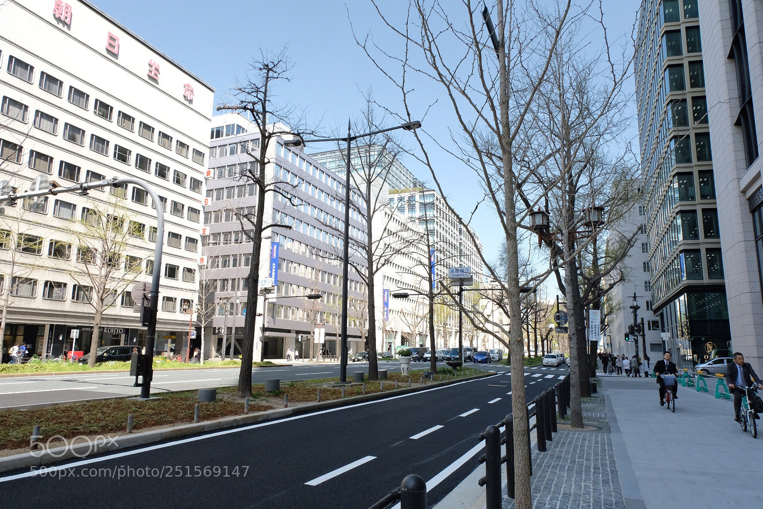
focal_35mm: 24
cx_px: 382
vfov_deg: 53.1
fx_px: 509
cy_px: 254
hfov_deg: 73.7
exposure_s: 1/125
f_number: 10
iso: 1250
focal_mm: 16
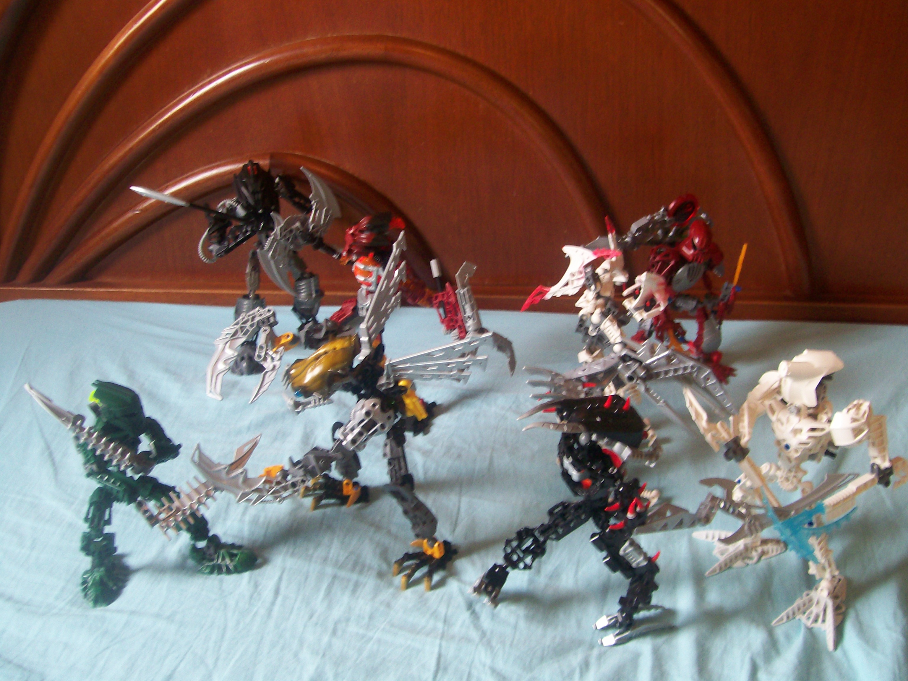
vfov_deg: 39.7
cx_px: 454
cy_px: 340
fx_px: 944
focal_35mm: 36
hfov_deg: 51.4
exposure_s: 1/32
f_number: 2.7
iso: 108
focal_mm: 6
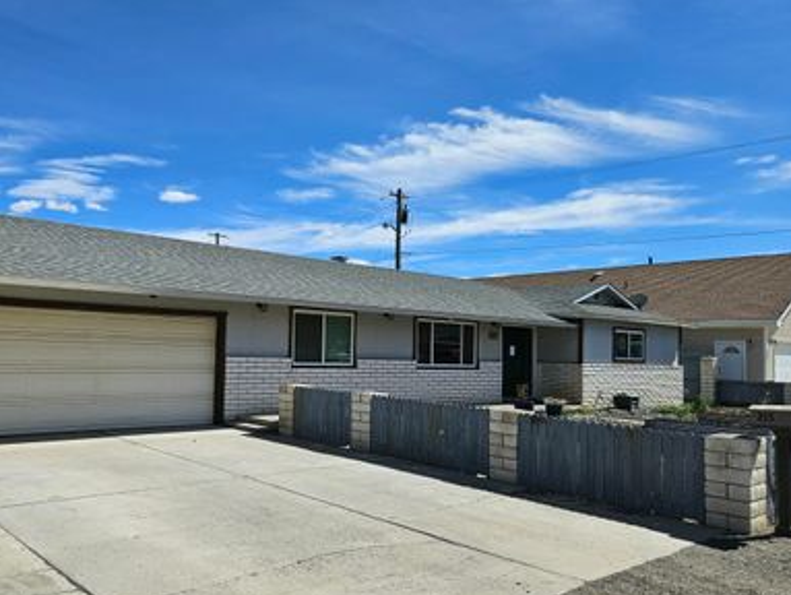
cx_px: 283
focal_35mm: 30
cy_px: 317
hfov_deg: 58.9
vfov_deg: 46.8
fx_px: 686
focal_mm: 5.4
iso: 25
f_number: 1.8
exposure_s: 1/3211
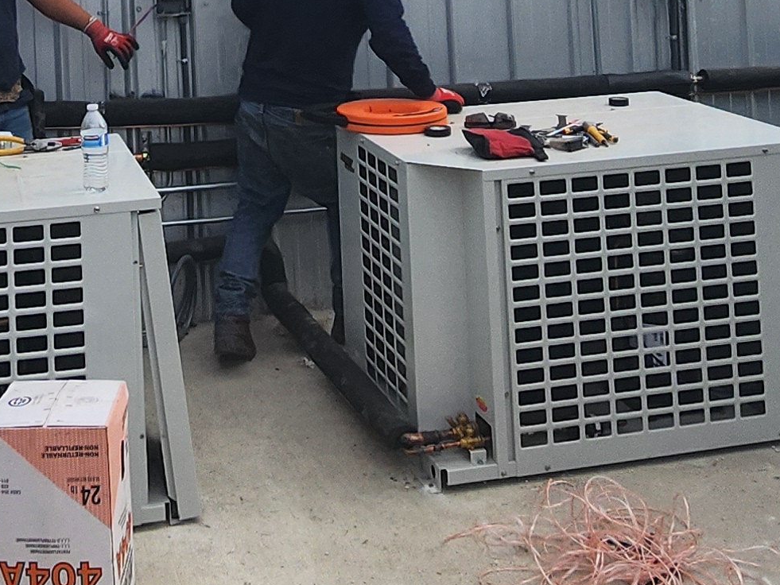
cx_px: 207
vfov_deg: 23.9
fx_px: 1194
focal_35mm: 53
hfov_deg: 35.5
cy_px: -191
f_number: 2.2
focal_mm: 2.2
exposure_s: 1/1770
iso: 50
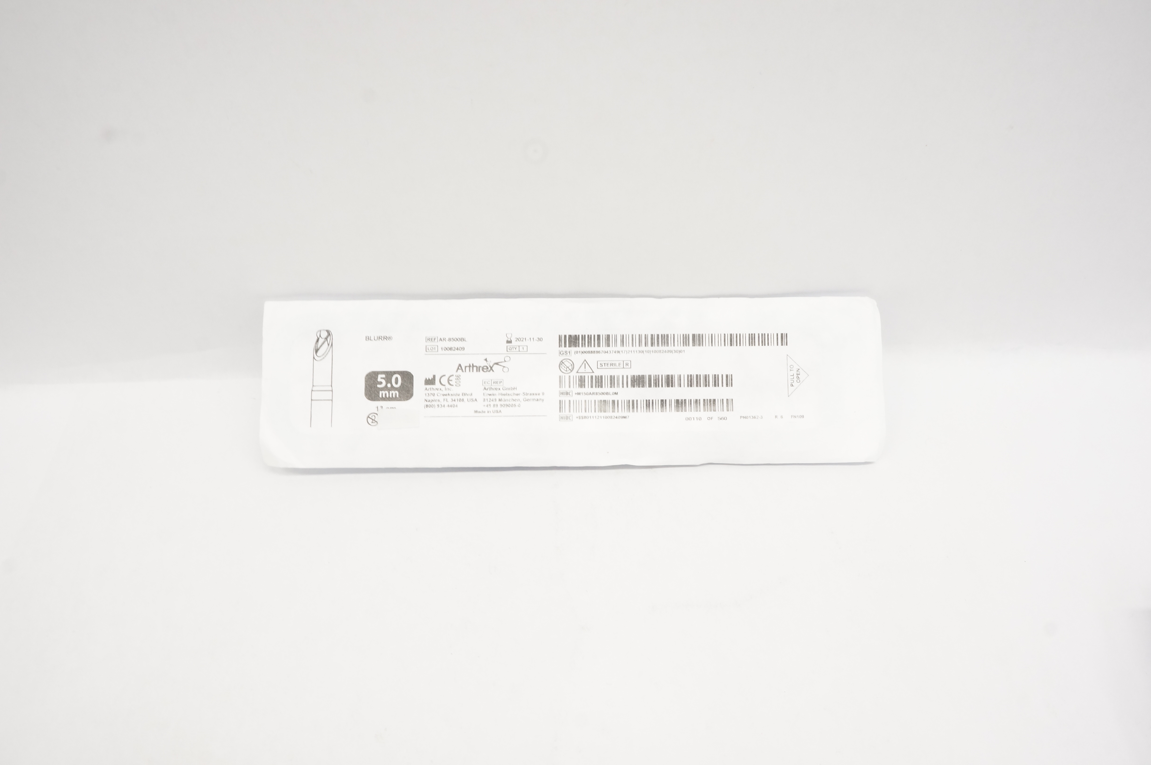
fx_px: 862
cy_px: 382
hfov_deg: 67.4
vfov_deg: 47.8
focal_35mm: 27
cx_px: 576
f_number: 11
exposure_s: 1/30
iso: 800
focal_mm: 18
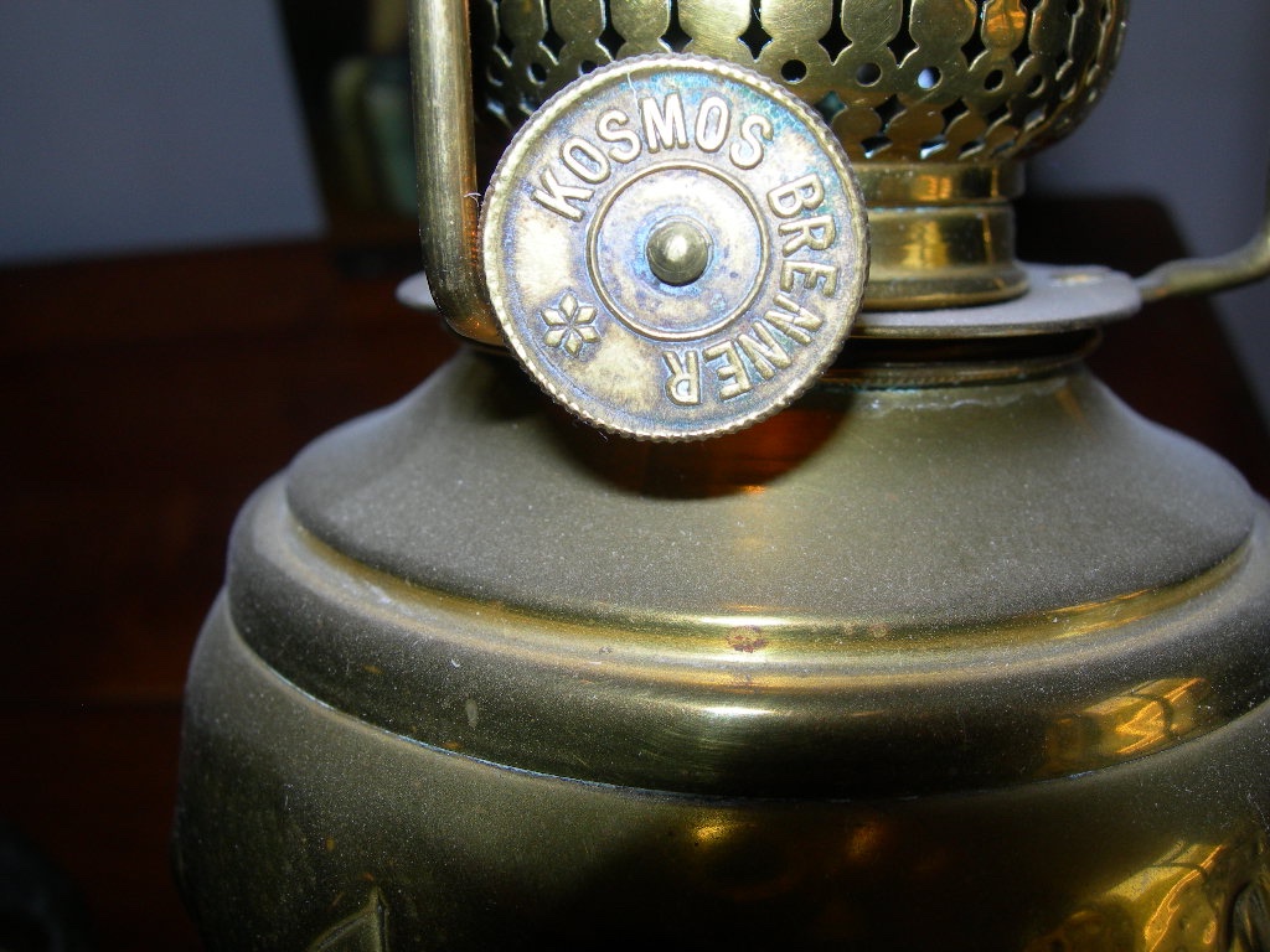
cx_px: 635
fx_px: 1394
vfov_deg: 37.7
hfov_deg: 49.0
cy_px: 476
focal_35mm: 38
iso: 50
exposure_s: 1/60.1
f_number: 4.8
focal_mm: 7.8
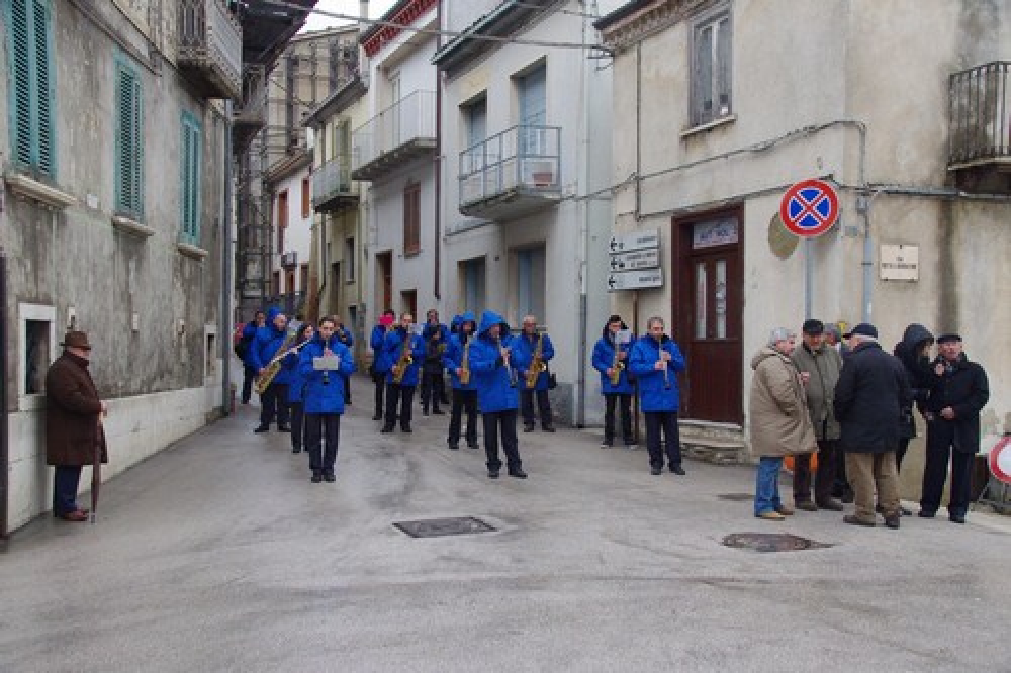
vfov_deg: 34.2
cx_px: 506
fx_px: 1095
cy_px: 336
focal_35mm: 39
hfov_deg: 49.6
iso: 800
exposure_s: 1/250
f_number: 8
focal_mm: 26
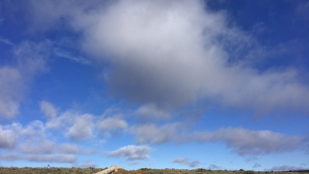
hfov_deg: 61.0
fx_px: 262
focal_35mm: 32
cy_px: 85
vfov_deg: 36.7
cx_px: 154
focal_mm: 4.15
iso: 32
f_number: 2.2
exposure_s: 1/3425
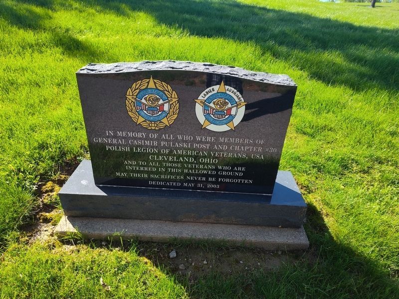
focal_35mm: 23
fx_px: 265
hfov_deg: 73.9
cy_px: 150
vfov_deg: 58.9
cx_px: 200
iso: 100
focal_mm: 5.56
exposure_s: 1/429
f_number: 1.8
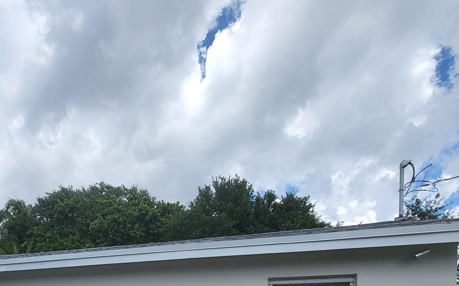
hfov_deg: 66.4
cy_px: 323
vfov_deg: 37.5
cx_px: 151
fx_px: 338
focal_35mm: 27
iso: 32
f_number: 2.2
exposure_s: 1/1232
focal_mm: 1.74
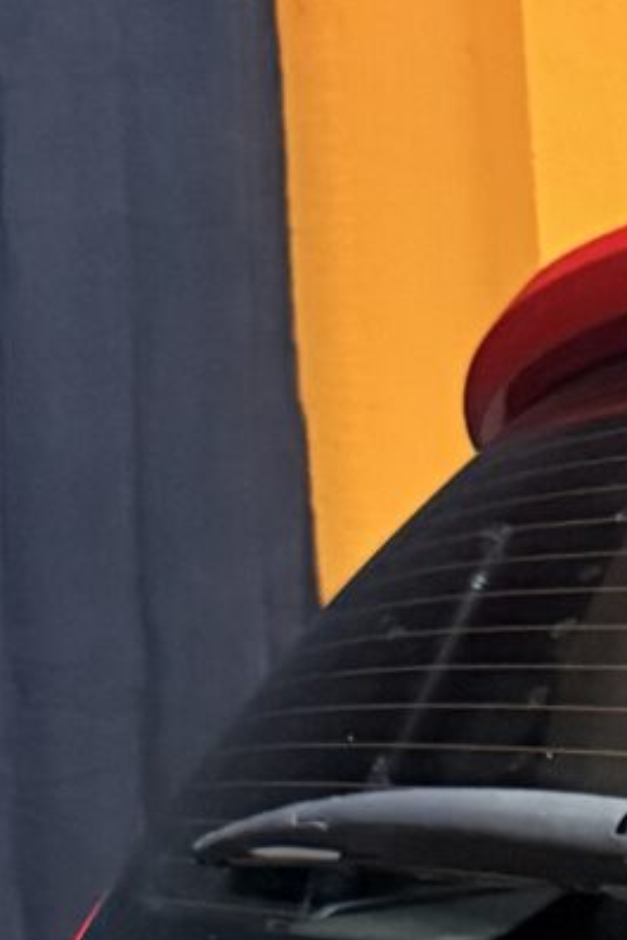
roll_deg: +1.0
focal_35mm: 161
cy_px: 1513
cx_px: 1682
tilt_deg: -14.5
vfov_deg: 12.0
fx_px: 4202
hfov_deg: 7.7
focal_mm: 6.76
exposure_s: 1/50
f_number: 1.78
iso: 800
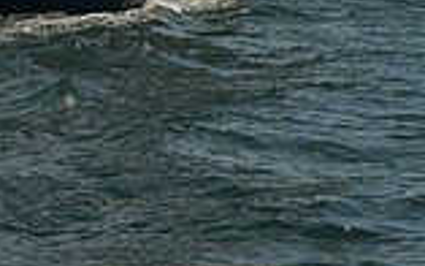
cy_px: -491
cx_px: 150
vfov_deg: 4.3
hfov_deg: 7.1
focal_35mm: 294
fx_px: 3404
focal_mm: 78
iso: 400
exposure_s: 1/800
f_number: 9
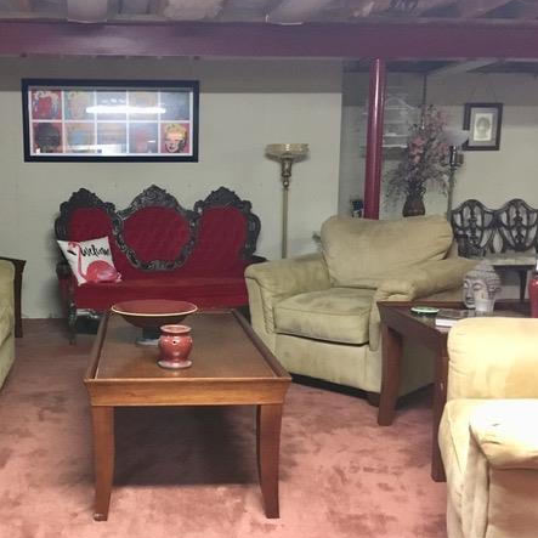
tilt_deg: -6.9
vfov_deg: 44.9
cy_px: 279
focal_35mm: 37
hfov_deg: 43.9
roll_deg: -0.3
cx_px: 155
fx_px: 651
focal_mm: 4.15
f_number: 2.2
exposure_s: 1/15
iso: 250
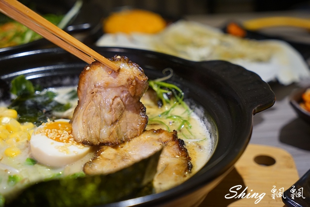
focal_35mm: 61
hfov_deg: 32.9
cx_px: 155
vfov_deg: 22.3
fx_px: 525
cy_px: 104
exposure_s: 1/80
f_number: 5
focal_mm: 61
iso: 1600
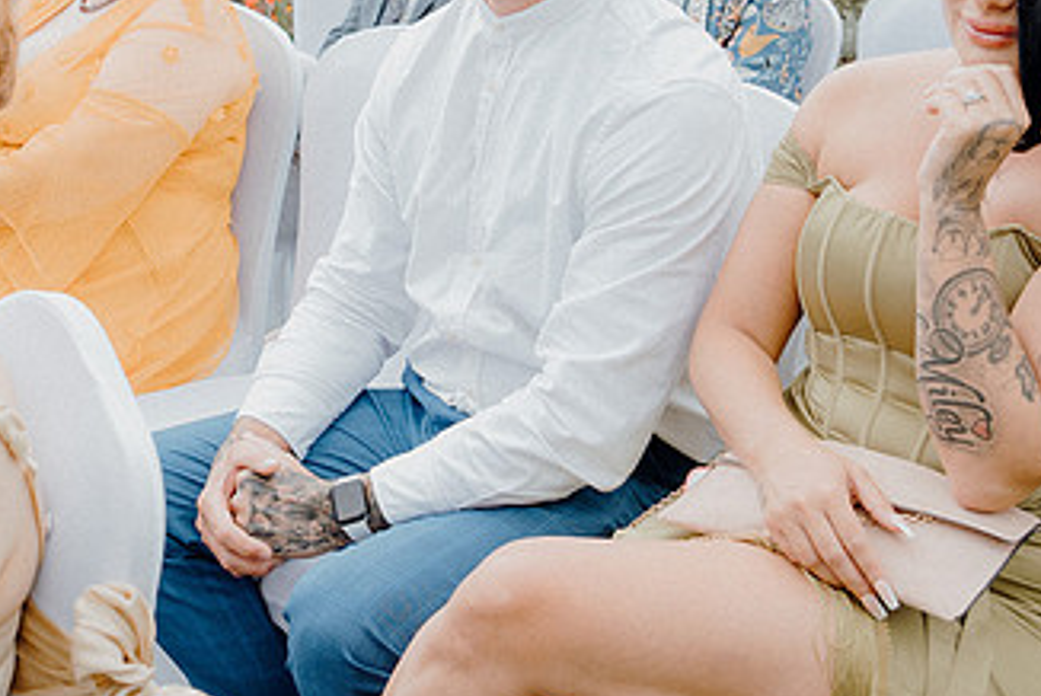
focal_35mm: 64
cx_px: 326
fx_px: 1852
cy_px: 180
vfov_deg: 21.1
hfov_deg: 31.1
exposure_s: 1/400
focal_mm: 24
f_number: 3.5
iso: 125
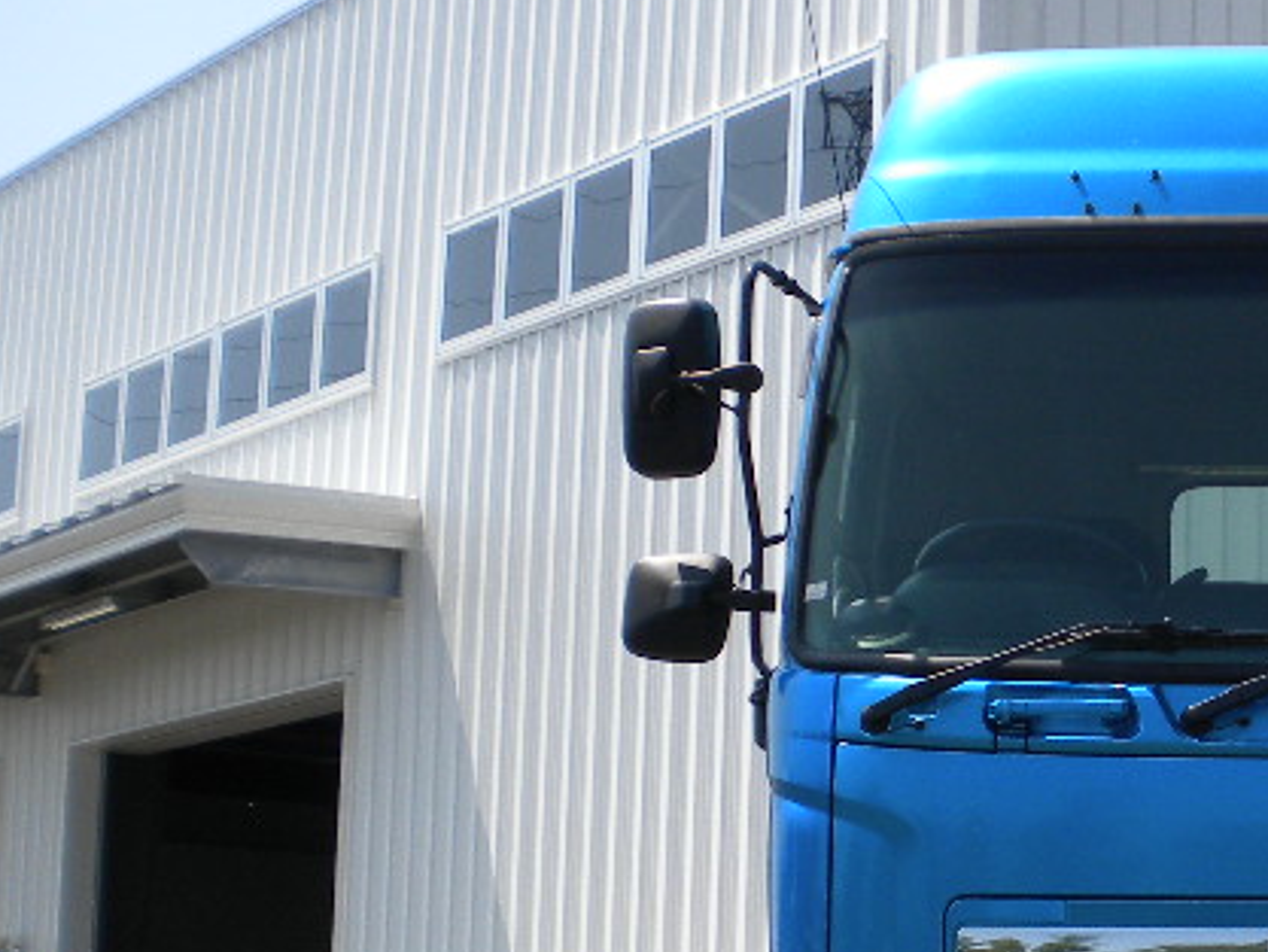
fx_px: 3151
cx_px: 1384
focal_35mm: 86
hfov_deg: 21.6
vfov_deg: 17.1
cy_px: 730
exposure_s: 1/479
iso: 80
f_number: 4.6
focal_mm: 6.3
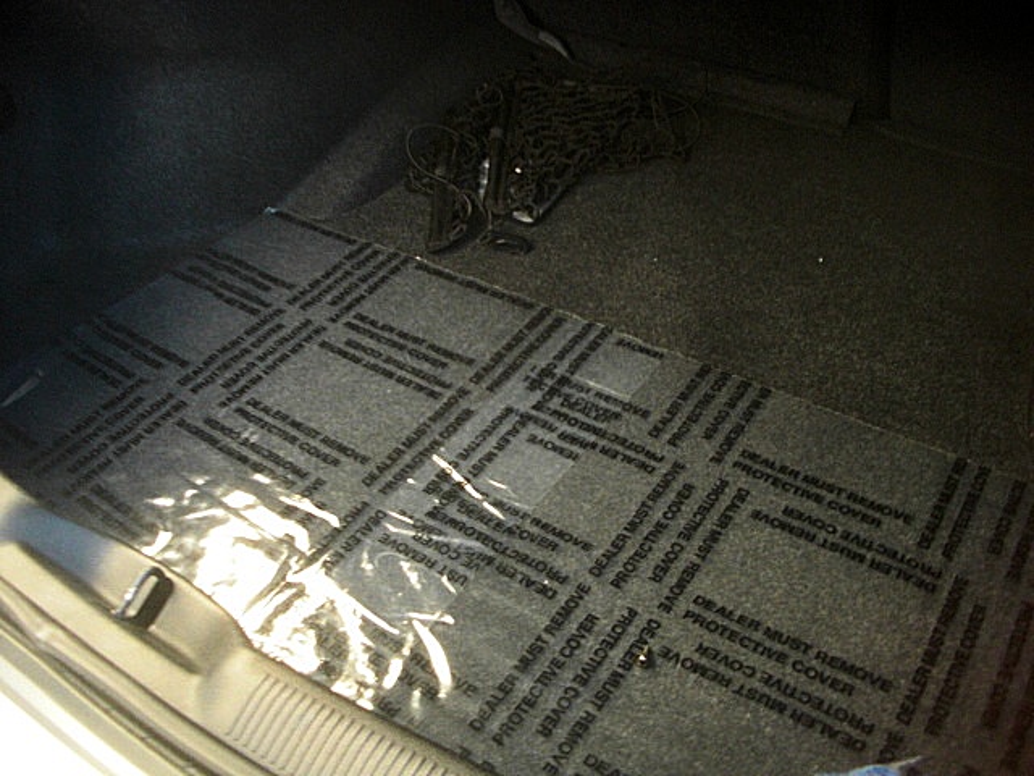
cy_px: 388
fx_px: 1075
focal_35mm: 36
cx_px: 517
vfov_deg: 39.7
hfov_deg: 51.4
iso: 400
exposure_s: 1/125
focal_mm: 6.3
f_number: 2.8
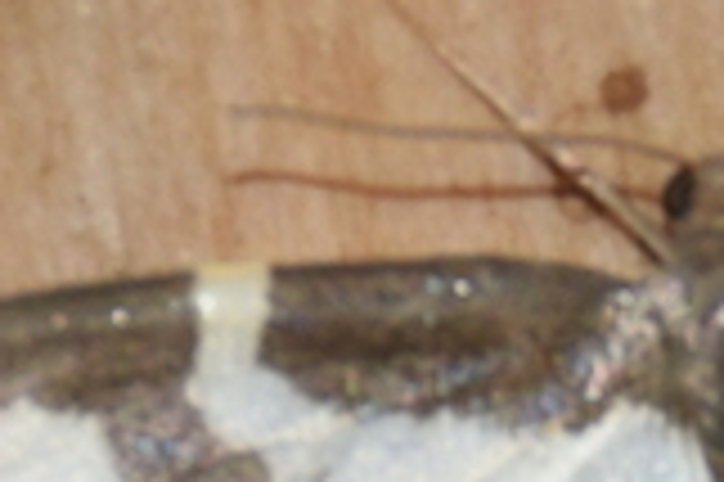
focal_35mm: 1255
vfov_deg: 1.1
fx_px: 25213
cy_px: 414
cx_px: 893
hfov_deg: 1.6
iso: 320
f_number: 7.1
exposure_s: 1/60
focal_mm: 140
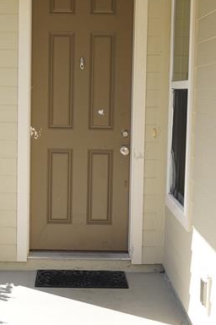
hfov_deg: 19.4
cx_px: 66
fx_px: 630
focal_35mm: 70
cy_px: 152
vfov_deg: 28.8
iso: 100
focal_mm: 35
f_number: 9
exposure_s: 1/60
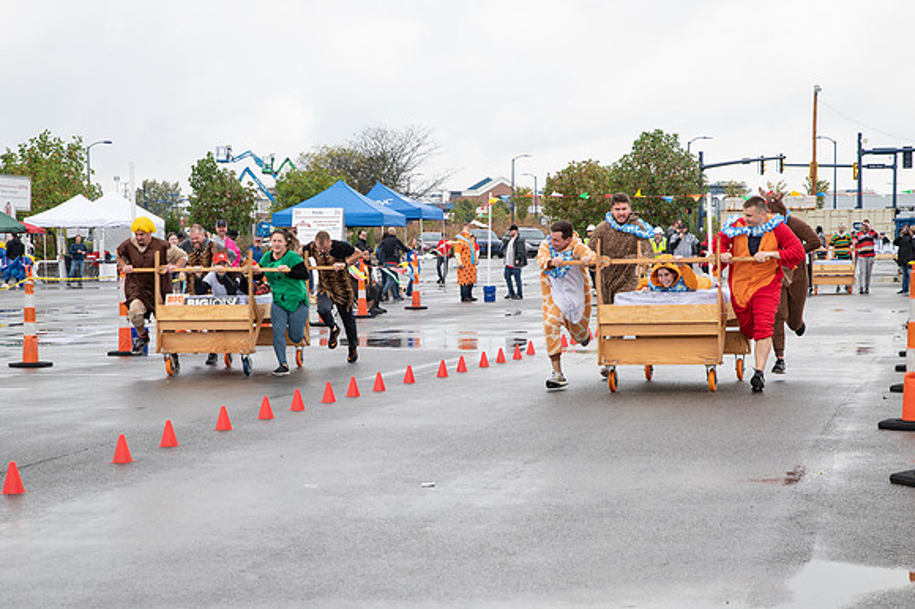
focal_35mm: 88
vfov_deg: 15.6
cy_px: 370
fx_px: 2227
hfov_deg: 23.2
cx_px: 437
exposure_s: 1/400
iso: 400
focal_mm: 70
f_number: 6.3
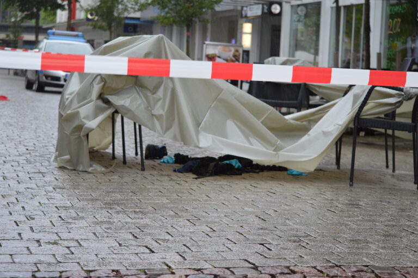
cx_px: 209
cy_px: 139
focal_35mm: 82
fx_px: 957
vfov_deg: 16.5
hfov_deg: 24.6
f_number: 4.5
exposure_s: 1/80
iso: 400
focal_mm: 55
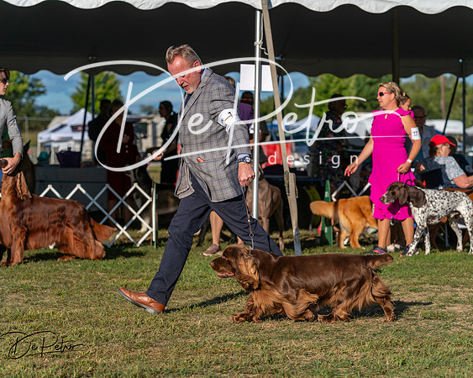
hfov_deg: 16.9
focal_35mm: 114
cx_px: 236
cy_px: 189
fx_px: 1592
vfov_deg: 13.5
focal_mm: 101
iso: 100
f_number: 4.5
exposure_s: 1/1250
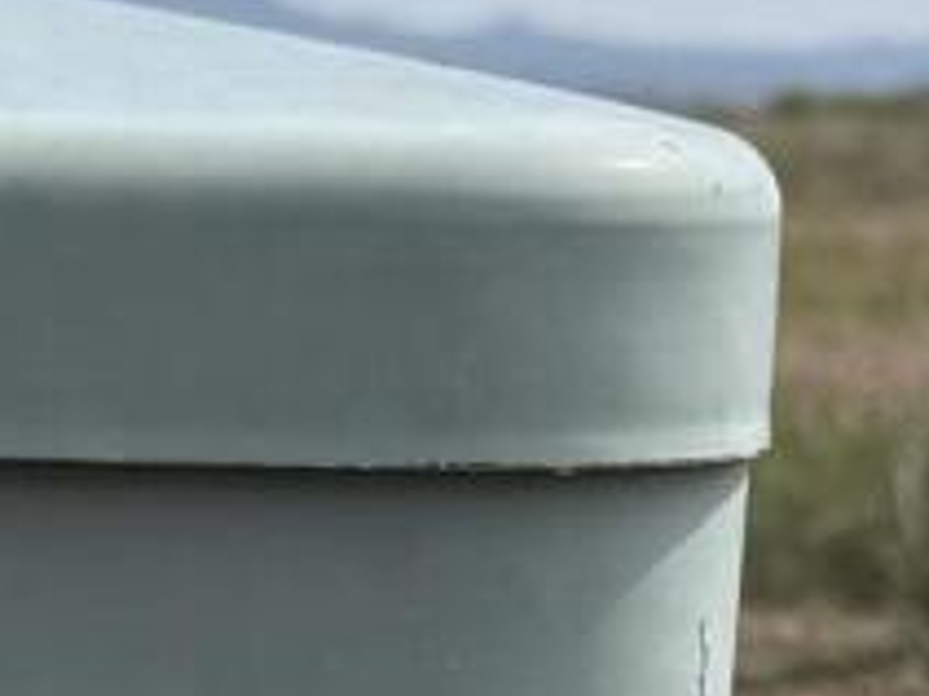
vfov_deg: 6.2
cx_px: -97
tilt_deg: -14.5
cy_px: 1692
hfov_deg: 8.6
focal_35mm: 228
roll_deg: -1.4
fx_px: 6115
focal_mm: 6.76
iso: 80
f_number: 1.78
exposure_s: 1/6173
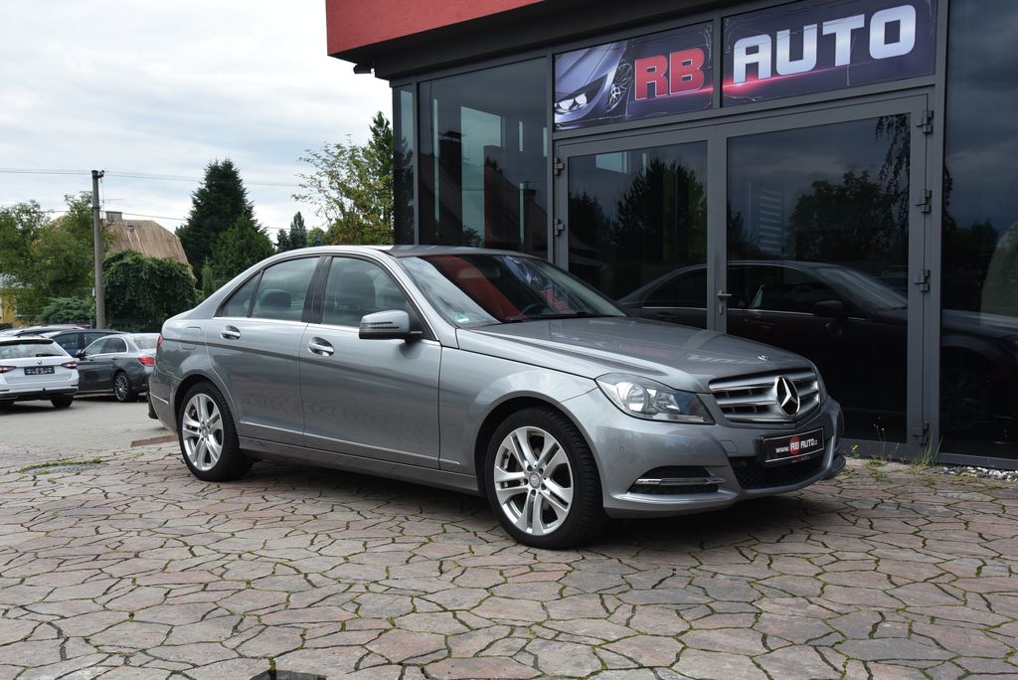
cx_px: 509
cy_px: 340
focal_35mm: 38
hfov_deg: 50.7
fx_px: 1075
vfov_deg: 35.1
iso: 500
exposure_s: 1/320
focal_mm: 38
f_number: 9
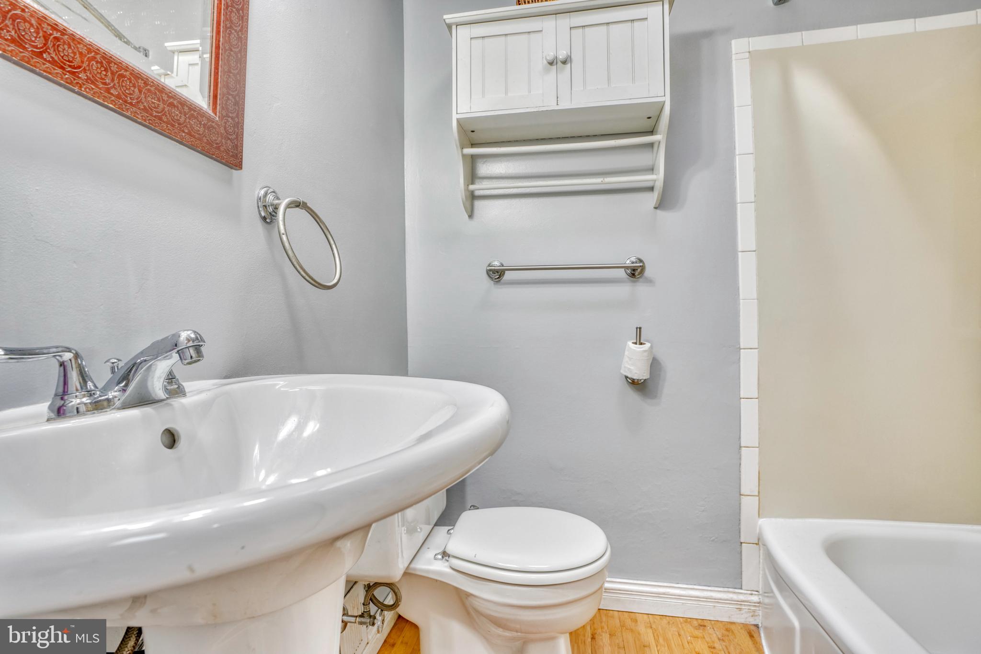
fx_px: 463
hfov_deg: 93.3
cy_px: 327
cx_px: 490
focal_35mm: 17
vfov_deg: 70.5
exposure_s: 1/400
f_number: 7.1
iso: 640
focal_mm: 17
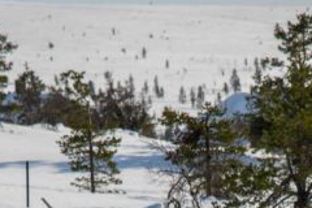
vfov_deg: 2.5
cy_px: 363
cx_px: 278
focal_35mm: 540
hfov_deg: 3.8
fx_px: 4680
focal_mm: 120
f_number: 7.1
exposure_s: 1/800
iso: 100
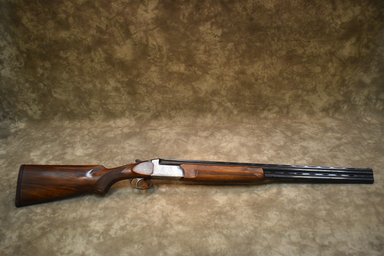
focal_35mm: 34
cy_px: 128
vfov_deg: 38.4
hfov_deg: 55.1
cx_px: 192
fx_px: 368
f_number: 3.8
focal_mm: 23
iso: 1100
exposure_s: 1/125
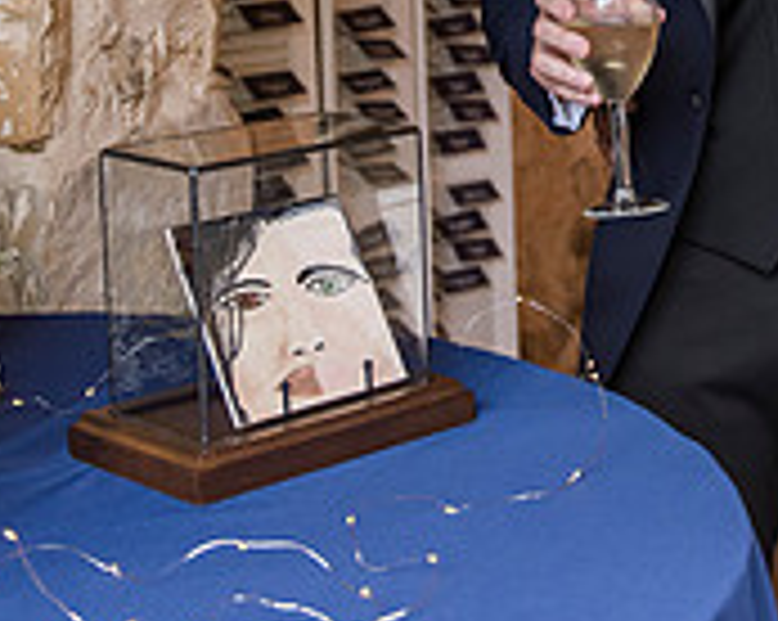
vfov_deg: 14.7
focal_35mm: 101
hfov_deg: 18.5
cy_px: -115
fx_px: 2323
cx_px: 765
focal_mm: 32
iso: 800
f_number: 2.8
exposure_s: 1/500
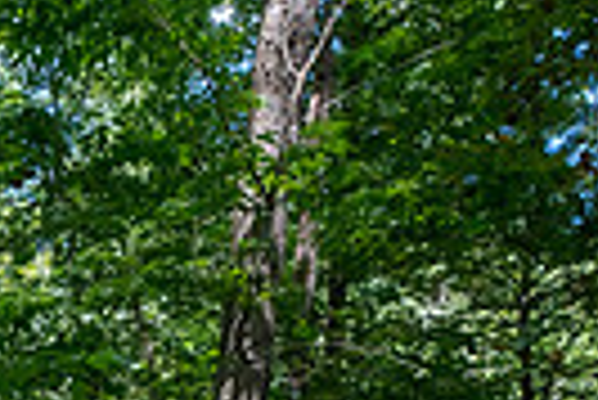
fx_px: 1081
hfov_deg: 22.5
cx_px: -392
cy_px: 644
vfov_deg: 18.1
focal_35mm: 65
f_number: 4.5
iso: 320
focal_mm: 14
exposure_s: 1/320
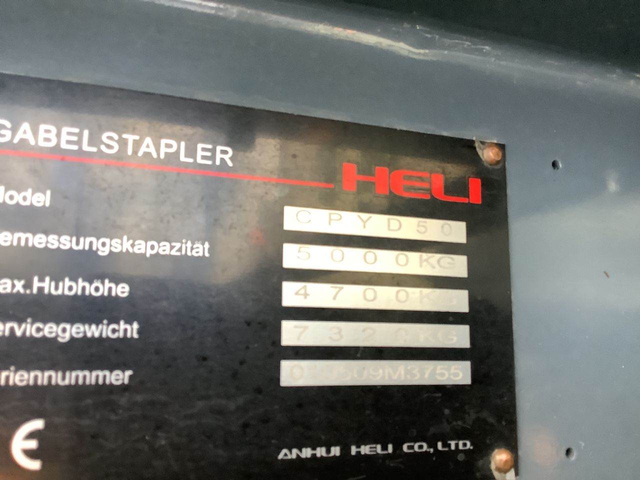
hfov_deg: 58.4
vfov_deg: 45.4
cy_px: 240
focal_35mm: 31
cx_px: 320
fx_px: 573
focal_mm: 3.3
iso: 200
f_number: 2.4
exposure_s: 1/60
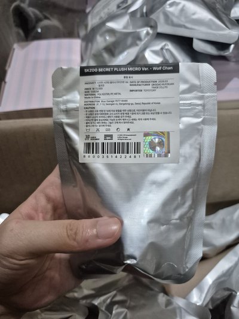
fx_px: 212
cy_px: 160
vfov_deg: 73.9
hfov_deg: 58.9
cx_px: 120
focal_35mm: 23
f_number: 1.8
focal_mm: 5.4
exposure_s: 1/120
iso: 1000
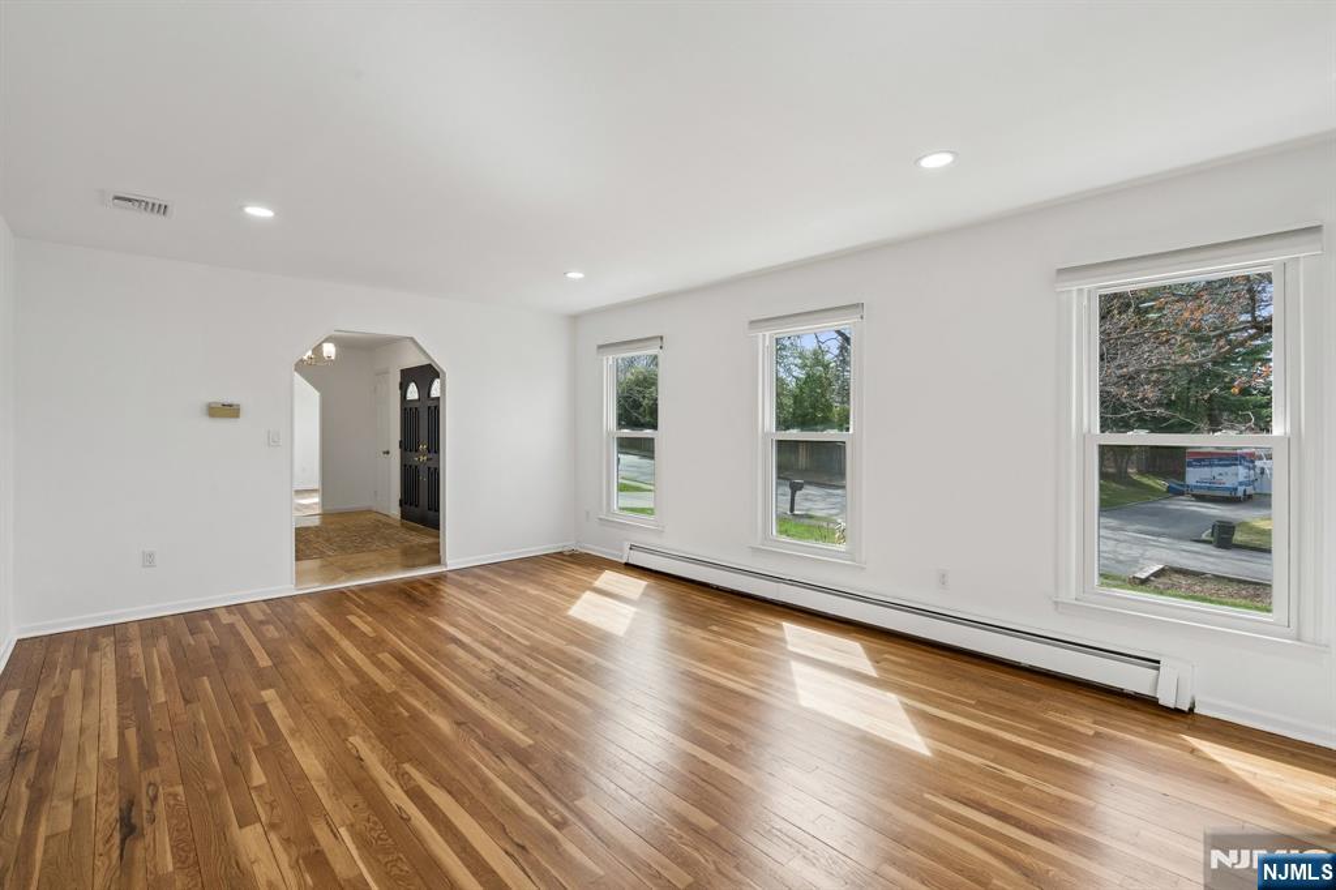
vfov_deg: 73.7
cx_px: 668
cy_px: 445
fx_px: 594
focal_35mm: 16
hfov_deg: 96.8
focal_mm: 16
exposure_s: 1/50
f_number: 8
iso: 250
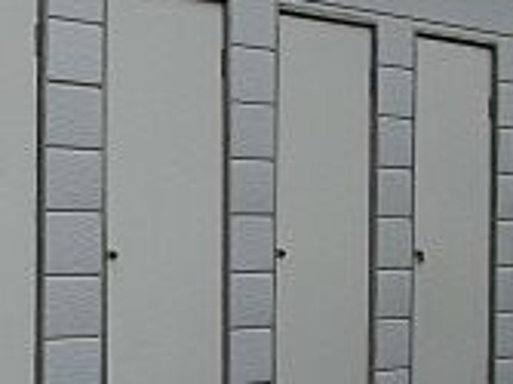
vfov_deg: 12.4
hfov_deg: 16.5
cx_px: 197
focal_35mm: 119
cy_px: 187
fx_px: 1762
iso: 80
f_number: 2.9
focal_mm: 5.7
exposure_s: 1/374
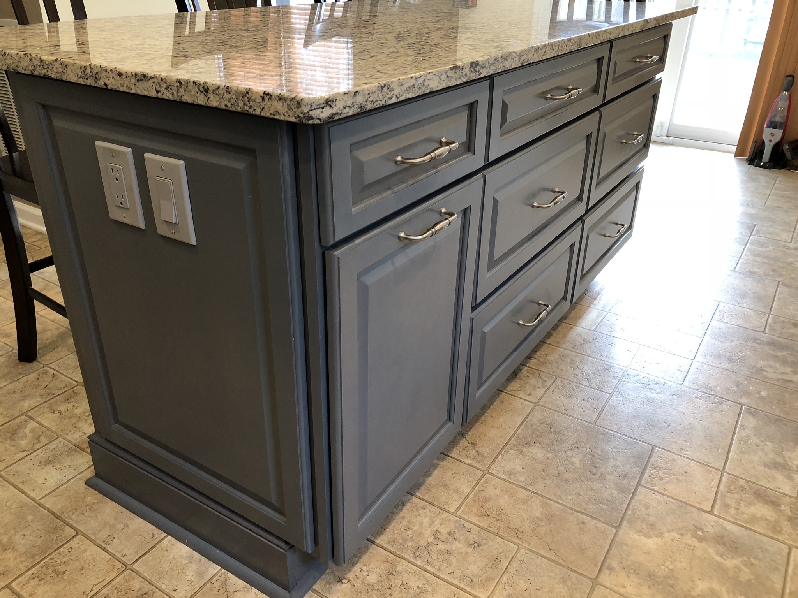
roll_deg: -1.6
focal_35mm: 28
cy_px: 299
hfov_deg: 63.4
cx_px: 399
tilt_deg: -28.3
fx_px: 645
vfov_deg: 49.7
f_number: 1.8
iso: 40
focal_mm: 3.99
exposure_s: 1/30
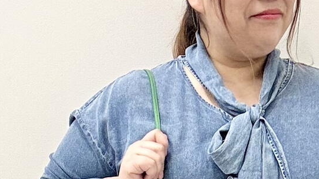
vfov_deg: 9.6
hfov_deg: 18.3
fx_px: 981
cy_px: 383
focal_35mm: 116
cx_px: 249
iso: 64
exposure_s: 1/60
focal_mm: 2.69
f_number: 1.9
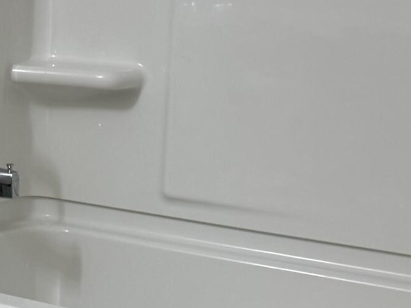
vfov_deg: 13.4
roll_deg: -1.2
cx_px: -270
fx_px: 1306
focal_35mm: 110
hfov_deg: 15.9
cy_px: 46
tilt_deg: -4.7
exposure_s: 1/60
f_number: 1.78
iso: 160
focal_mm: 6.76
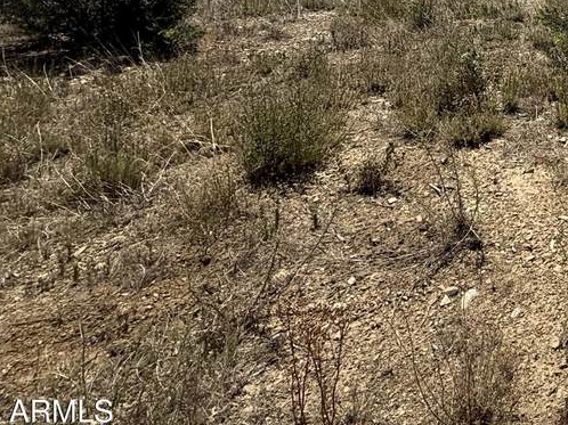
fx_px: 590
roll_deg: -2.9
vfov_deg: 32.6
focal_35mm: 36
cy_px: -85
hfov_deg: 39.4
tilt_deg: -1.8
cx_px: 659
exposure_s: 1/2717
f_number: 2.2
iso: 50
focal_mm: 2.22
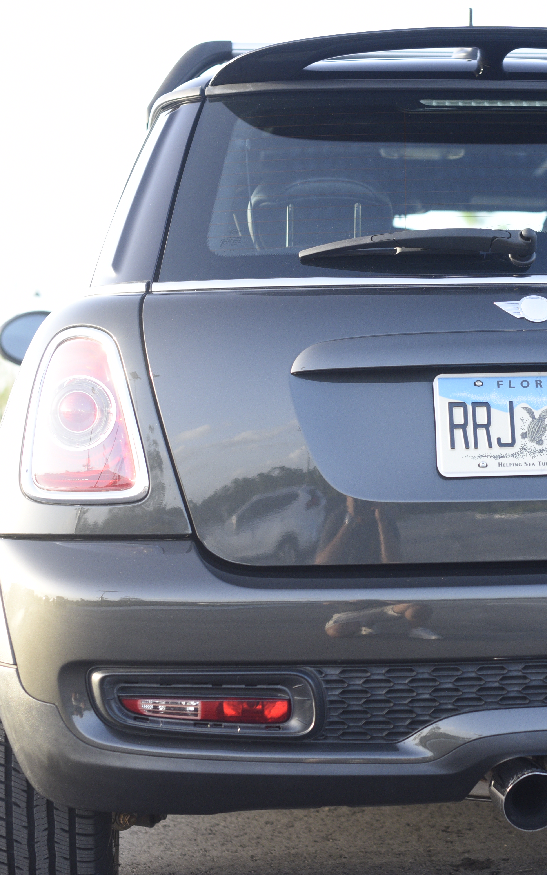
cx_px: 478
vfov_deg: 26.8
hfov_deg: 16.7
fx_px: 1837
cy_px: 440
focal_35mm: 77
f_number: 2.8
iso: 1000
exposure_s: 1/1600
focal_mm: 50
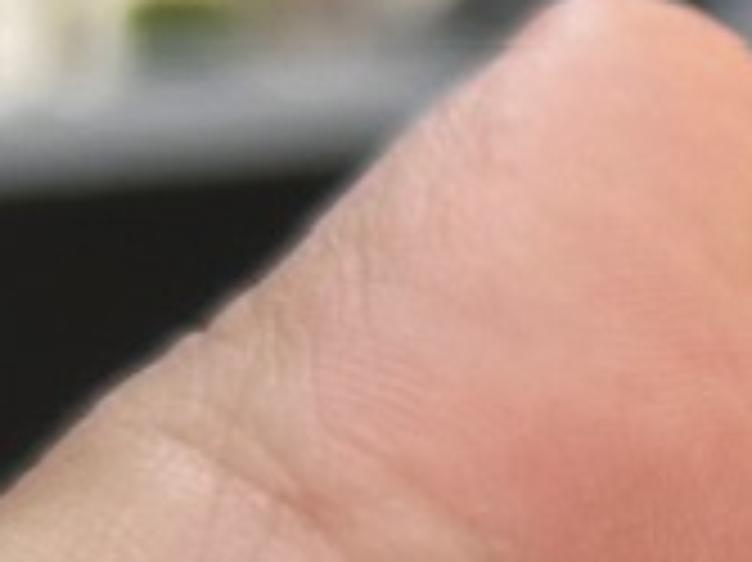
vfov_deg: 4.0
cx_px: 2792
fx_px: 8010
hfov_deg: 4.9
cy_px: 944
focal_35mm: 369
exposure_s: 1/1041
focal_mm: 6.86
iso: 64
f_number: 1.78
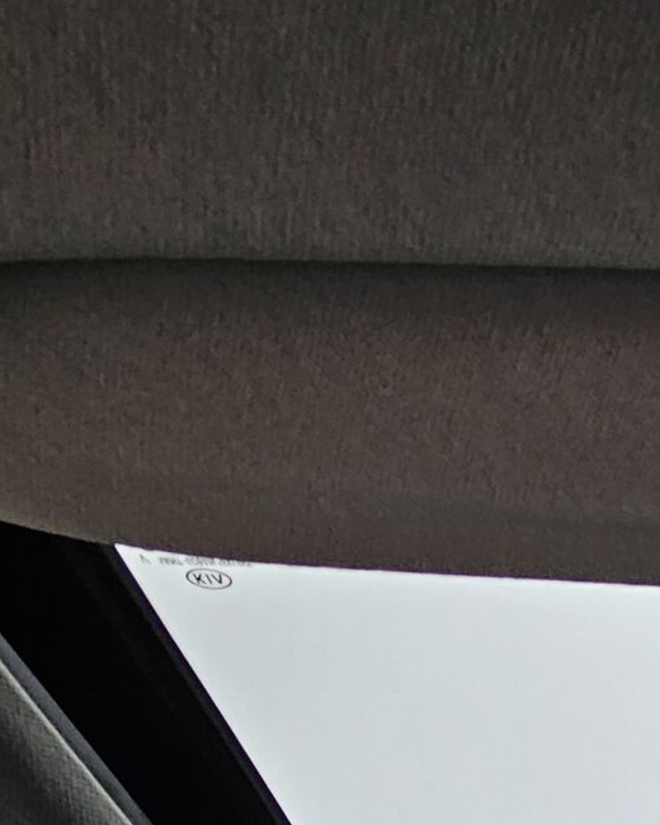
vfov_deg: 27.7
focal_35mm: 50
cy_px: 1185
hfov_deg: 20.0
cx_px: 1244
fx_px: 1221
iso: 200
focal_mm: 2.2
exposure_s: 1/100
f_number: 2.2
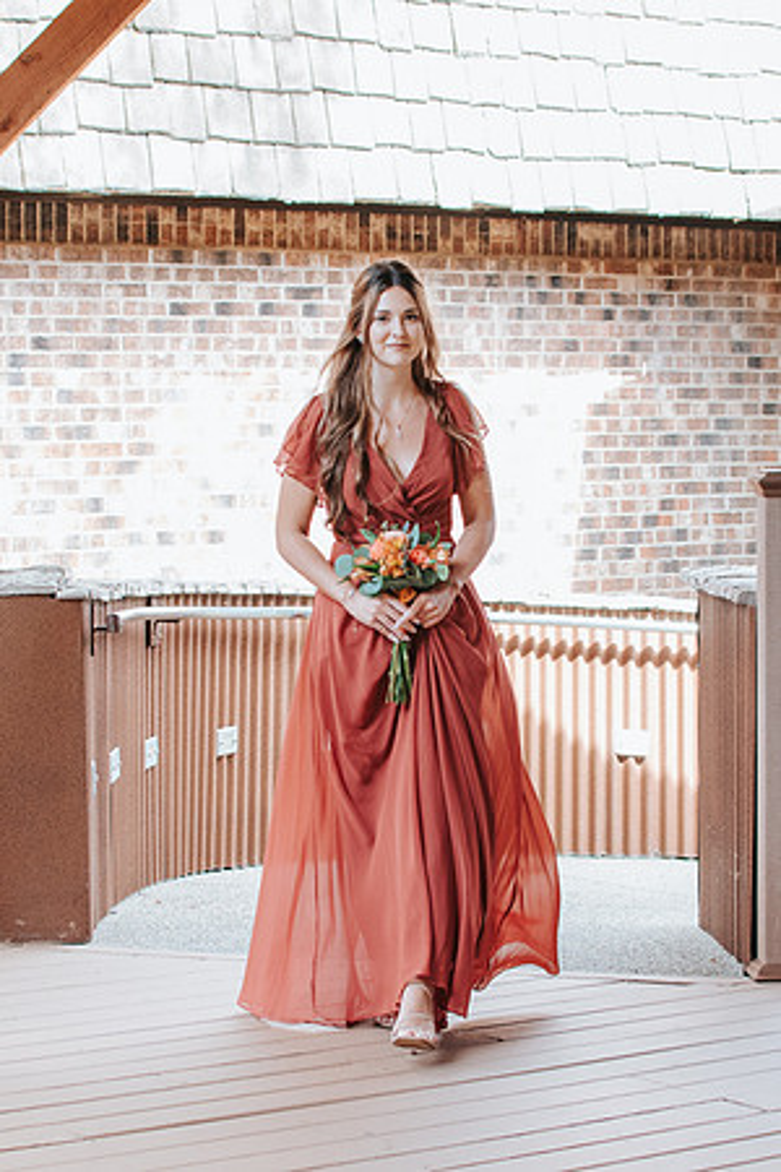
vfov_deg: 22.4
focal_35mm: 91
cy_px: 624
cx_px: 390
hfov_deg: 15.0
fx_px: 2957
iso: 800
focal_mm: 35
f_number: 3.5
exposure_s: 1/250
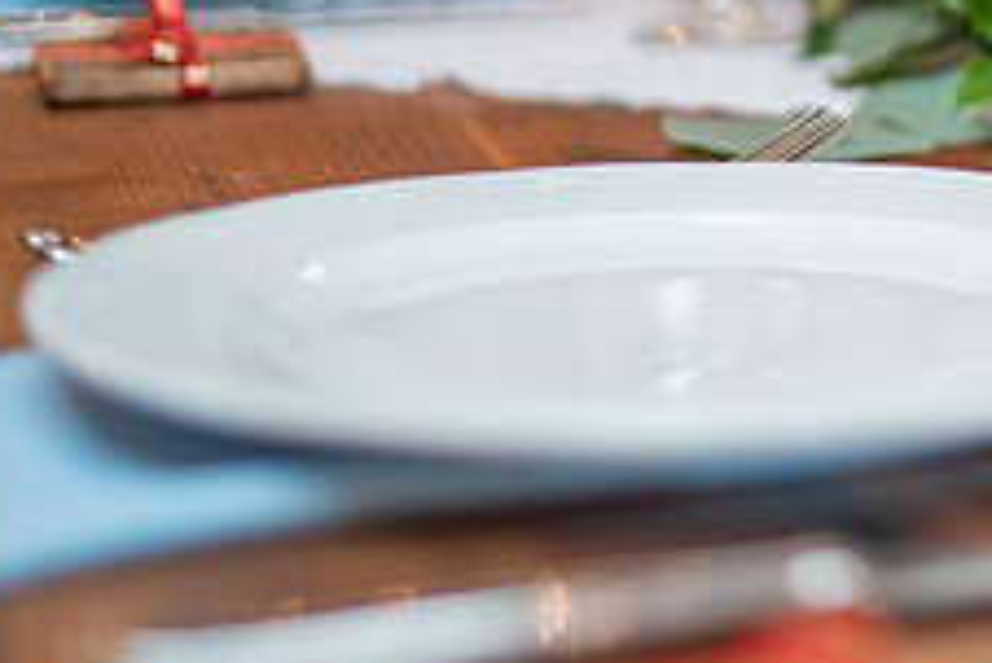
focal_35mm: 94
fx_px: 2592
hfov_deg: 20.0
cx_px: 1259
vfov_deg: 14.1
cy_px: -130
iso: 1000
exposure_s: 1/250
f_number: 1.4
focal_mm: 35
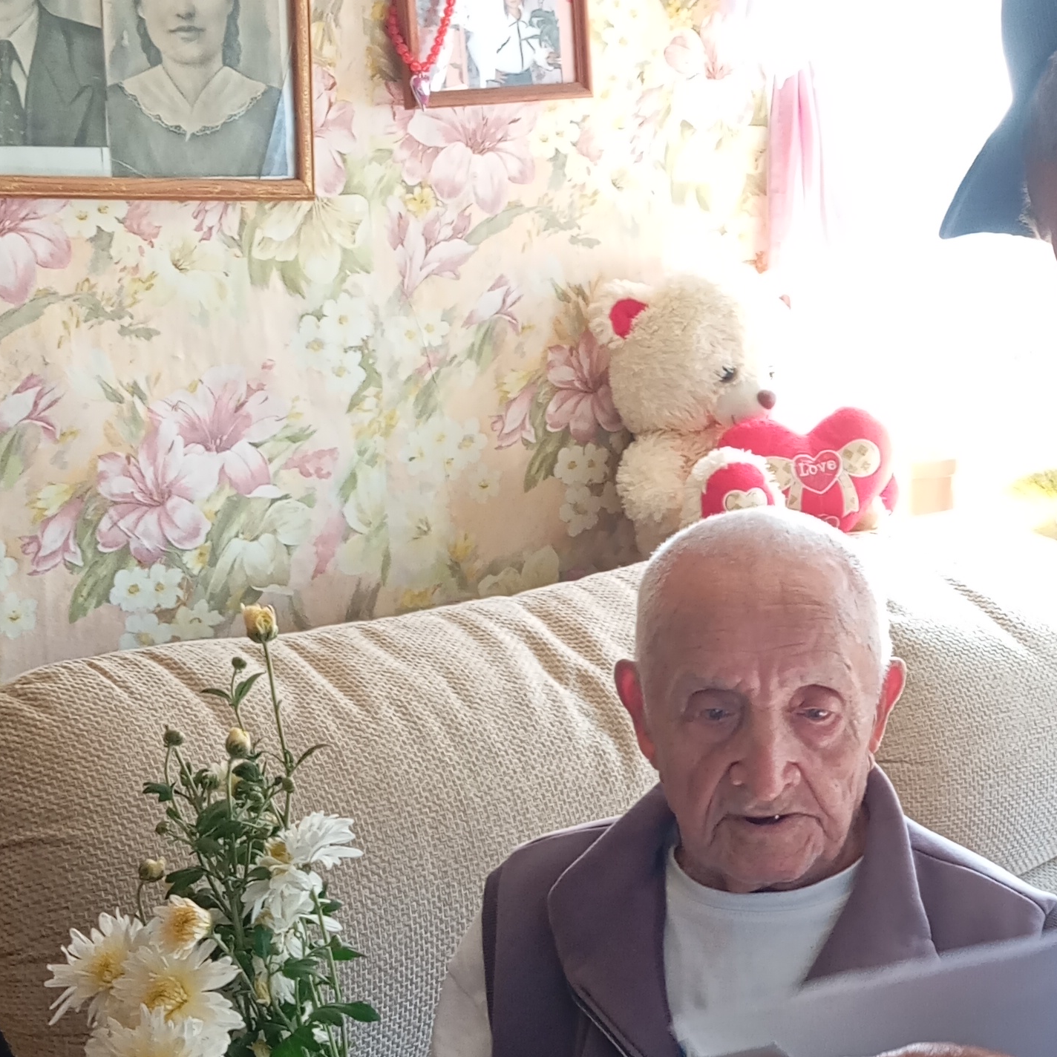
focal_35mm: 71
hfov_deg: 24.1
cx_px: 793
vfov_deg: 24.3
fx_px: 2453
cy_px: 588
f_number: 1.8
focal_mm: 4.22
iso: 750
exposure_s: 1/33.3
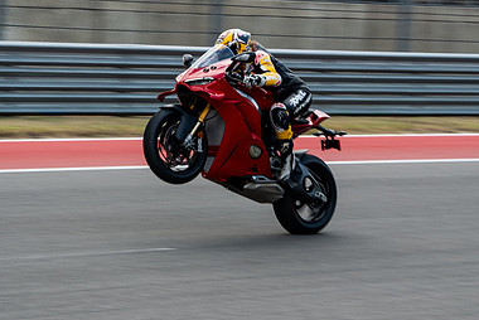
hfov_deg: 12.4
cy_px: 95
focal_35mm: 165
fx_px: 2197
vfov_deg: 8.3
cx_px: 203
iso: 160
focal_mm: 55
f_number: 4
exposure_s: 1/320
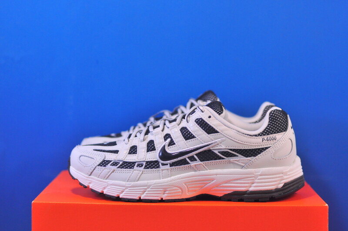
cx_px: 174
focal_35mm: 75
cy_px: 116
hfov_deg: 27.0
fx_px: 724
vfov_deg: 18.1
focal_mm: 50
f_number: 2.5
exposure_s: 1/320
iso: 250
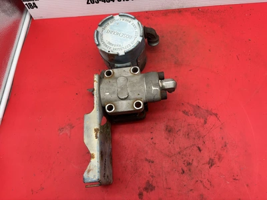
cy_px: 100
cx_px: 134
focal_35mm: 26
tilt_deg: -66.3
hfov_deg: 67.3
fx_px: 201
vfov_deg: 53.1
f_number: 1.6
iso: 40
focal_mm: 5.96
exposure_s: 1/180
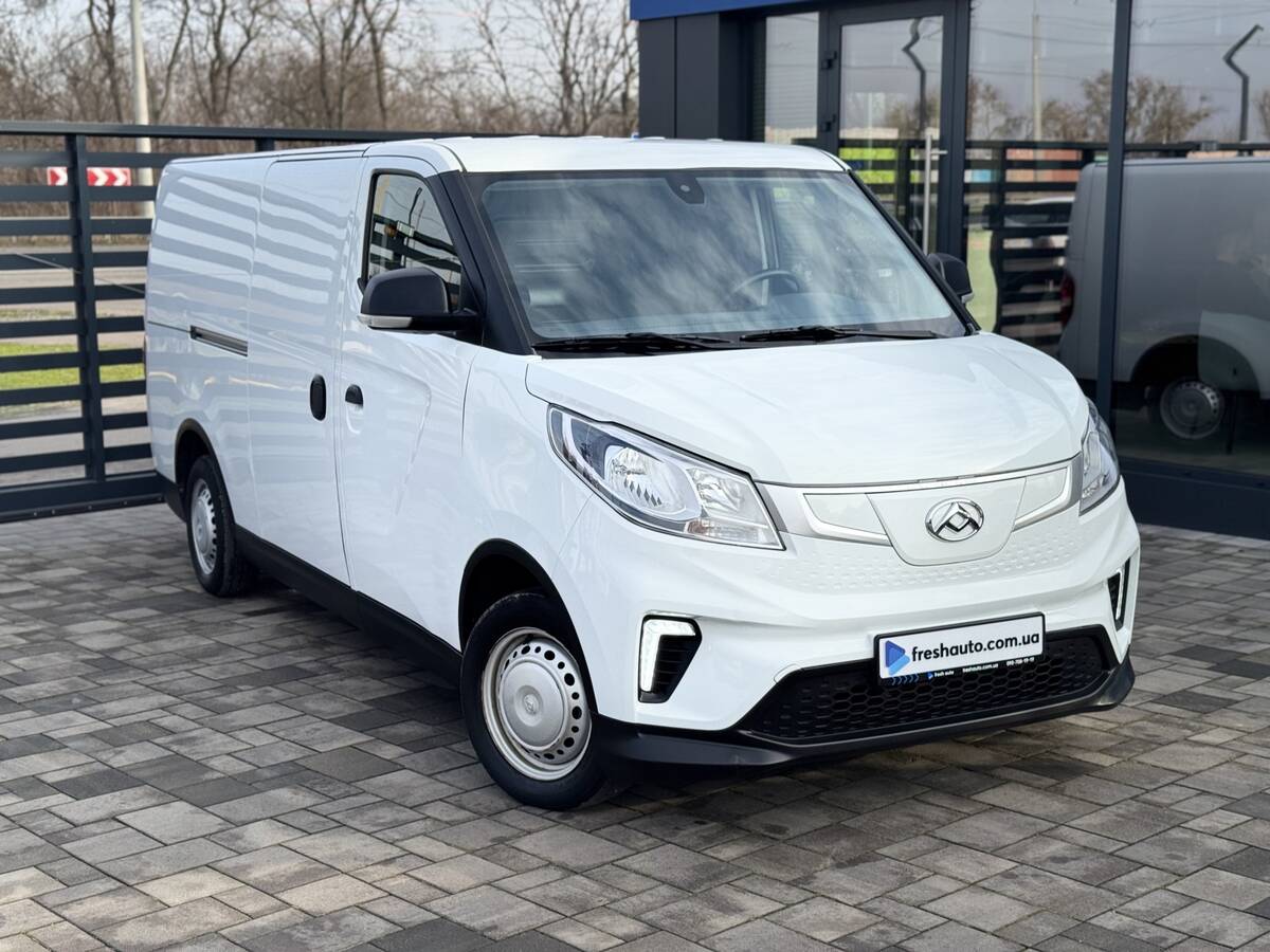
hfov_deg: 39.7
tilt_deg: -9.3
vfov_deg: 30.3
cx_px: 635
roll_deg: +0.6
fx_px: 1761
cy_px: 476
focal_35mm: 48
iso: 64
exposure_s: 1/2110
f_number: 1.78
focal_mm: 6.76
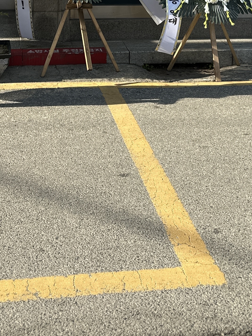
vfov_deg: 25.1
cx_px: 104
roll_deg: -1.1
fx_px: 660
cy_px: -90
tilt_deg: -0.1
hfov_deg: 21.6
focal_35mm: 68
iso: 80
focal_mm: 6.86
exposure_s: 1/1473
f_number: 1.78
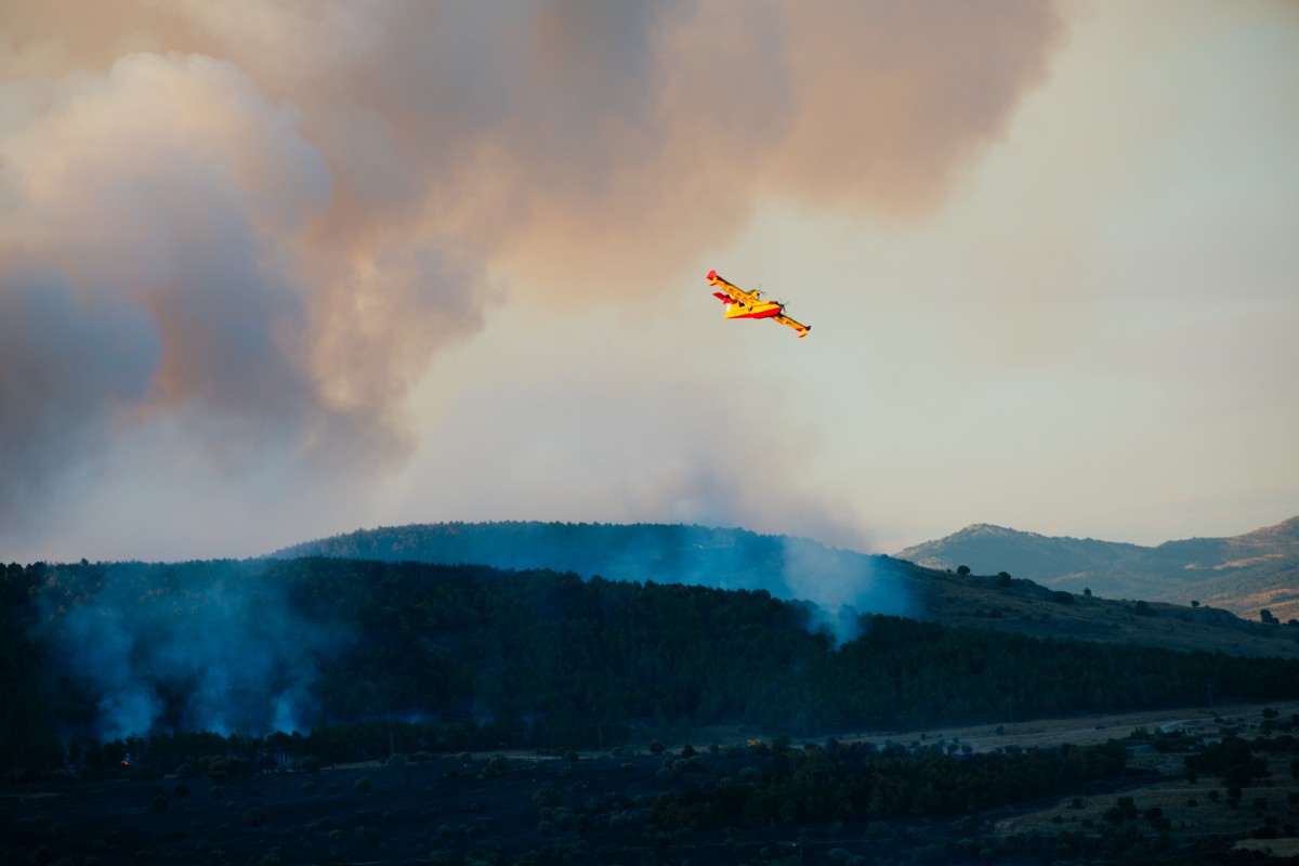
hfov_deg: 14.2
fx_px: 5232
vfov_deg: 9.5
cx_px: 650
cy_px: 433
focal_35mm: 145
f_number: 4
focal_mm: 145
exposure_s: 1/320
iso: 200
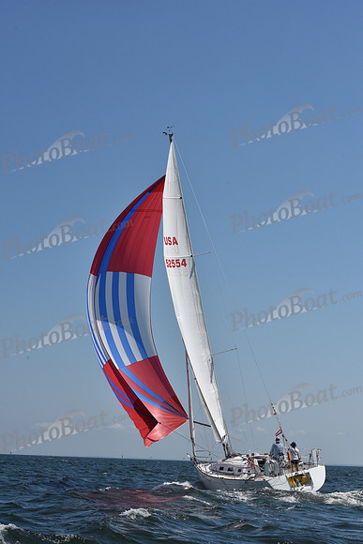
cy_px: 272
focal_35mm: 70
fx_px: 1058
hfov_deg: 19.5
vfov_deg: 28.8
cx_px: 182
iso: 320
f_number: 11
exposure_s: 1/1250
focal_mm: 70
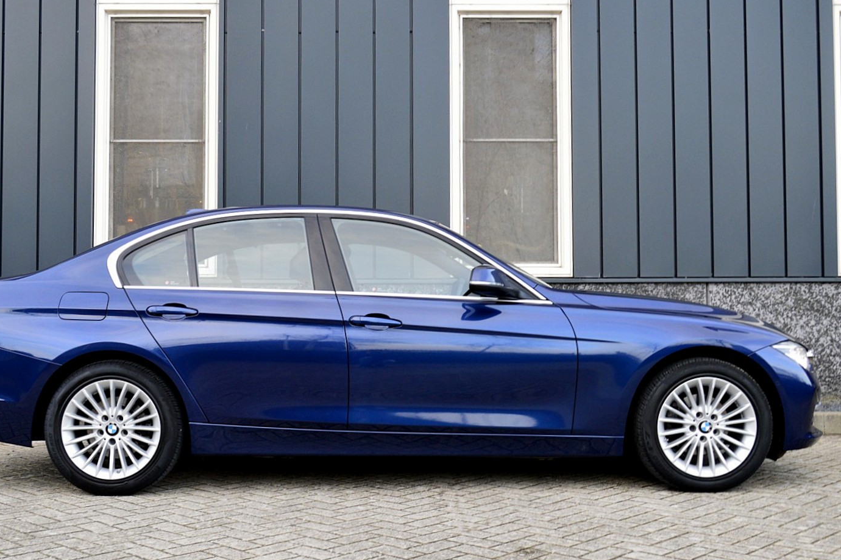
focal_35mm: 41
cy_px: 317
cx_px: 371
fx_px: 947
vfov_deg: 32.9
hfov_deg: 47.8
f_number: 7.1
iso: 800
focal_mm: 23
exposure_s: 1/60
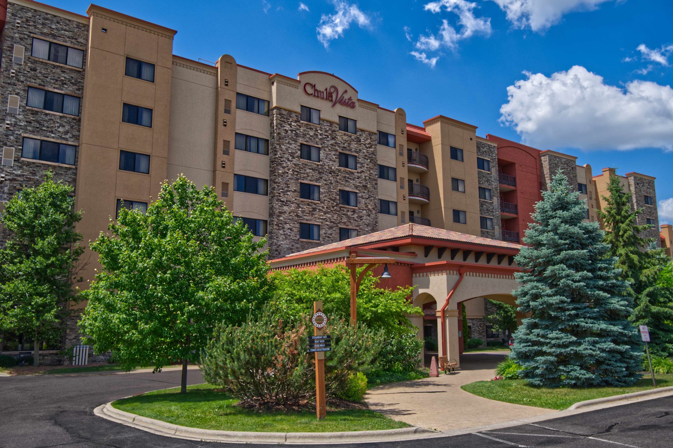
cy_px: 222
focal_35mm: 31
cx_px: 337
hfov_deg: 60.3
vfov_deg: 42.3
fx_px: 579
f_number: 8
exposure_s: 1/1000
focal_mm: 20
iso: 400
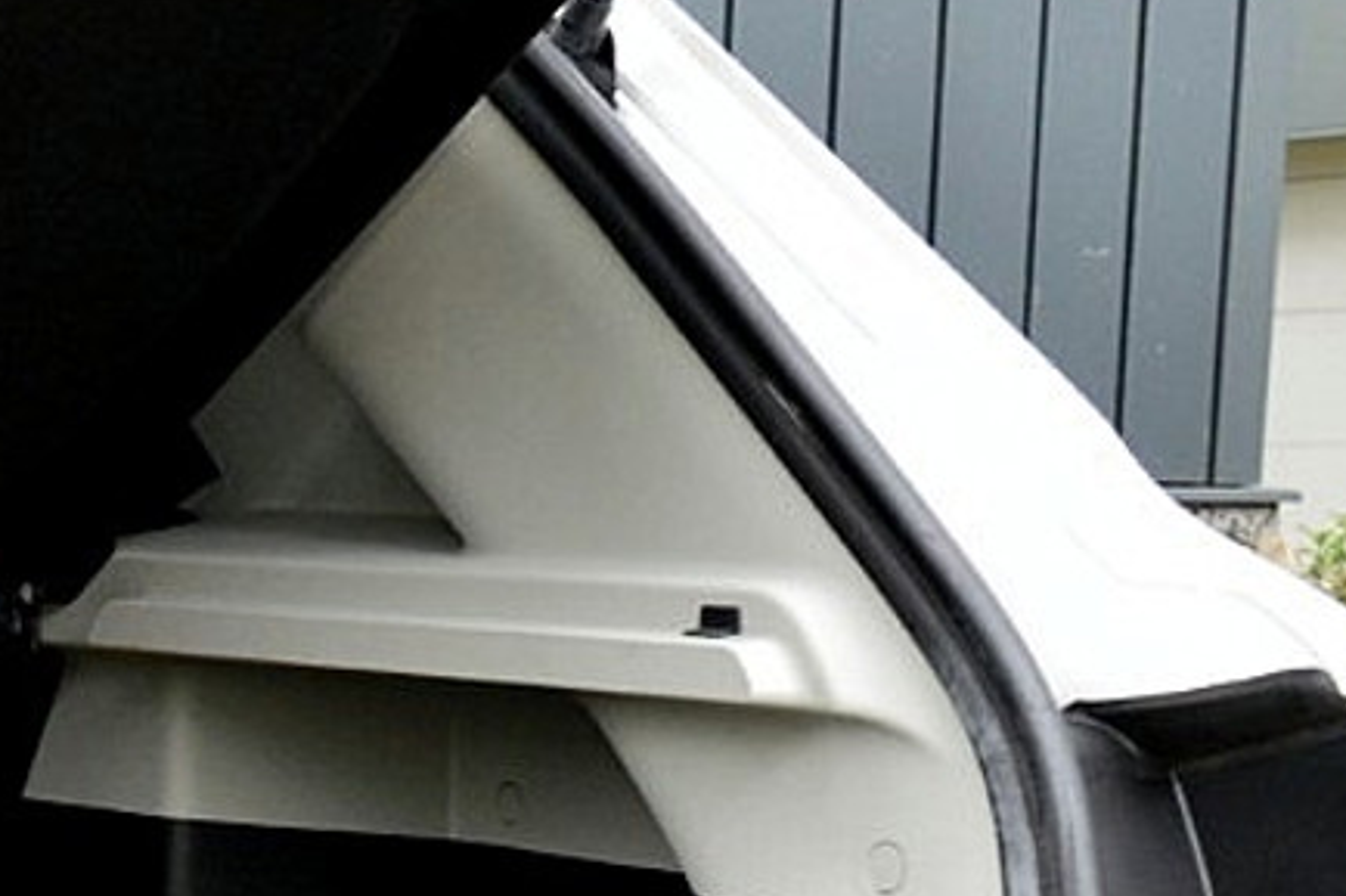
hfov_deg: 16.0
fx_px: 4335
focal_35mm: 116
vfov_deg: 11.5
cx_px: -754
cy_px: 1147
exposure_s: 1/60
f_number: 8
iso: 800
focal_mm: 24
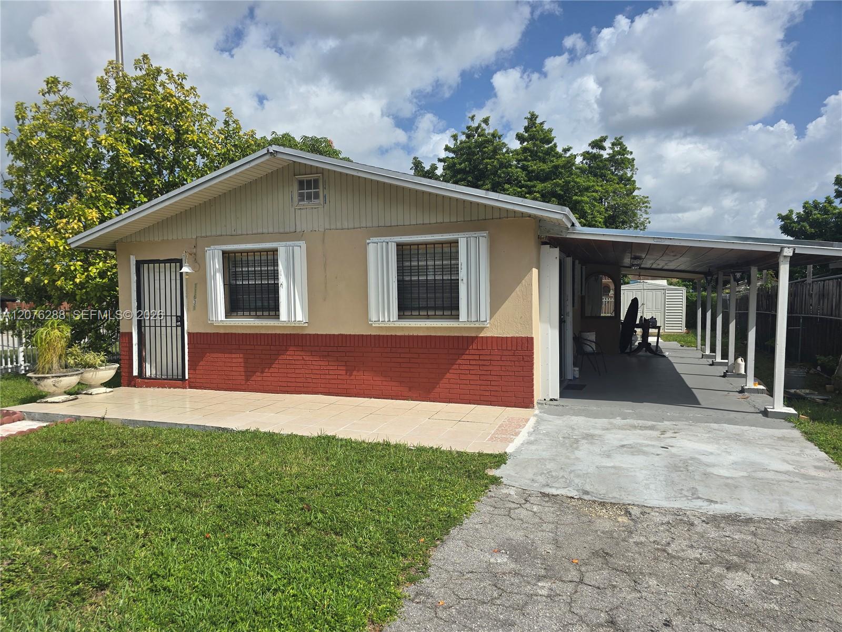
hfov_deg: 73.9
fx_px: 559
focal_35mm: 23
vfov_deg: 58.9
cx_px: 421
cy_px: 316
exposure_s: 1/1402
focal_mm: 6.3
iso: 12
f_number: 1.7
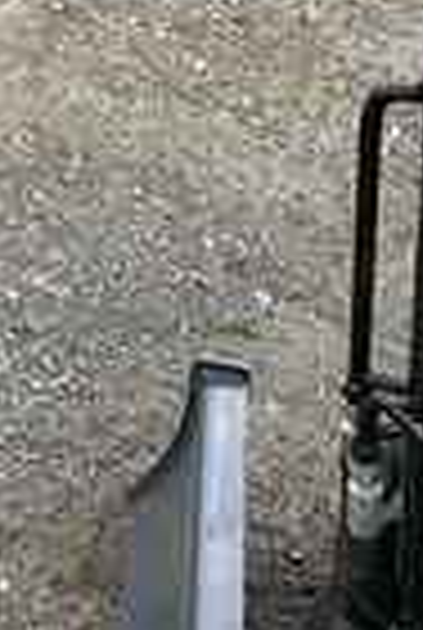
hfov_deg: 13.7
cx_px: -405
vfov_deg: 22.5
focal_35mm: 86
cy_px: -36
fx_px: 1508
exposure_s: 1/228
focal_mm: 3
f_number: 1.8
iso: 20
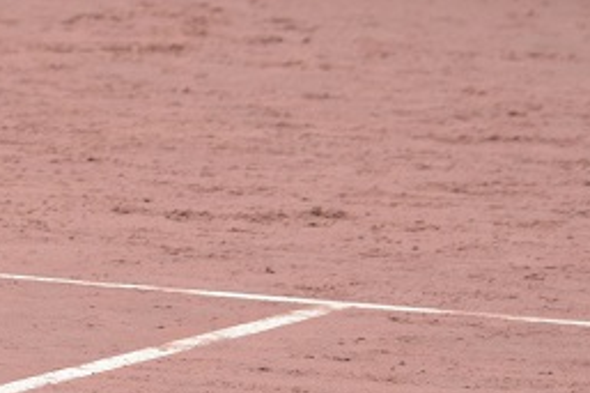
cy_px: -83
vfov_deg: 2.4
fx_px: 9352
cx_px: -443
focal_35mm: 571
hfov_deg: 3.6
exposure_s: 1/1600
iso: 640
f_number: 4.5
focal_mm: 98
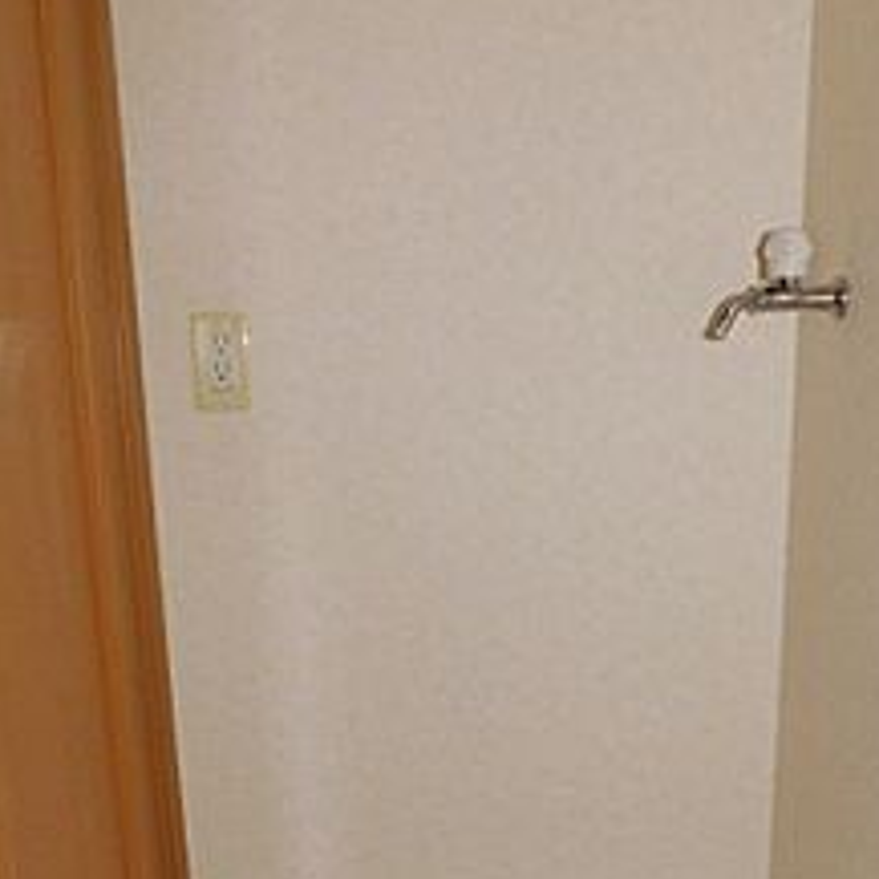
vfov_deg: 34.4
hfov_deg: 36.1
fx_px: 1350
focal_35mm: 47
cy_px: 766
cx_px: 462
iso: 200
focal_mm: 4.1
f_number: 3
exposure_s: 1/30
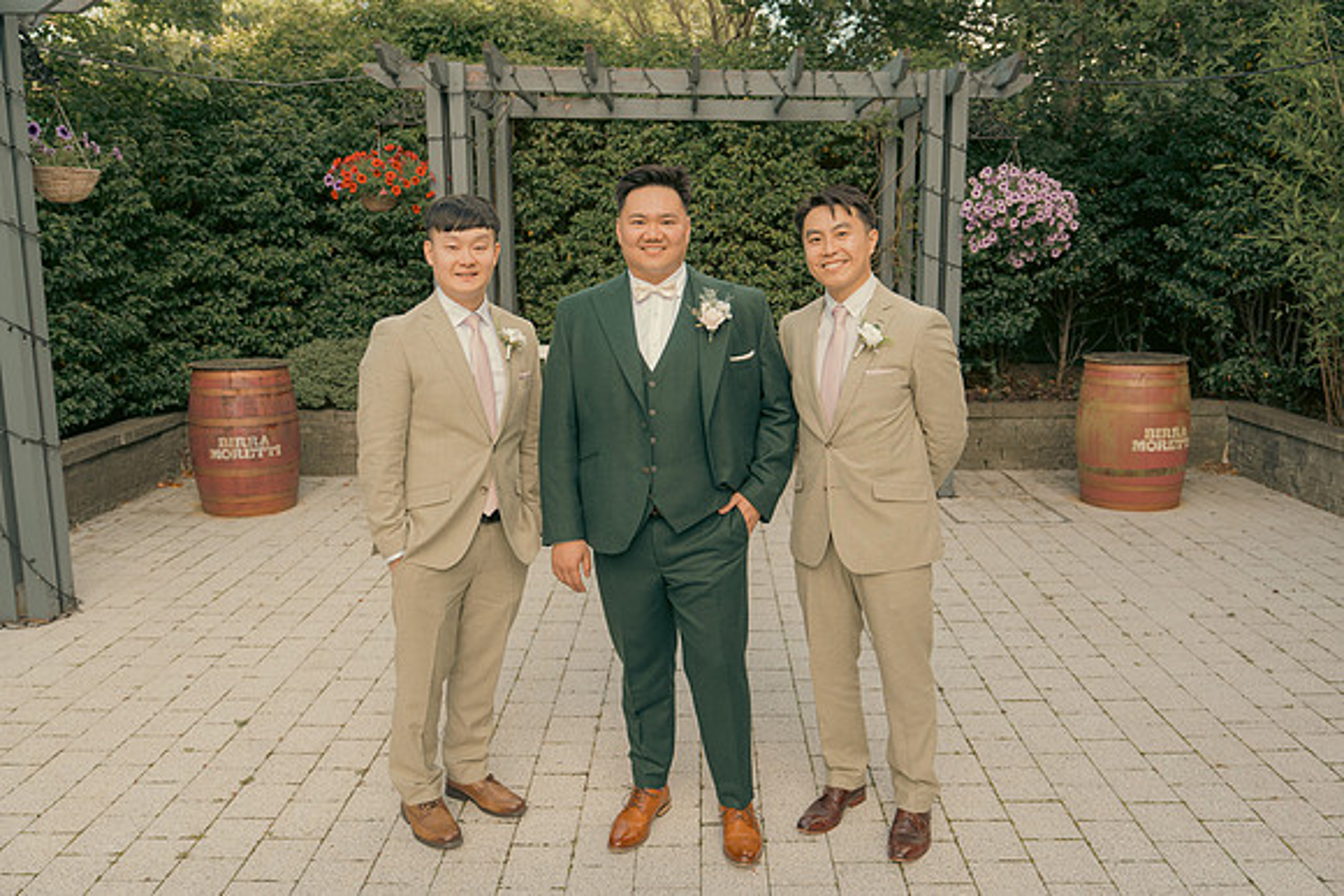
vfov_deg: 43.6
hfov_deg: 61.9
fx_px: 1120
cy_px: 448
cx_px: 672
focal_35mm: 30
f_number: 3.5
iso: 125
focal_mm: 30
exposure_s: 1/250
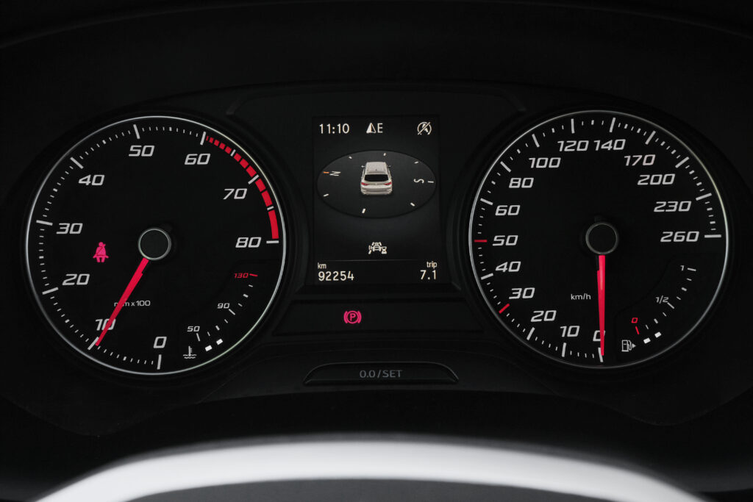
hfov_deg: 48.5
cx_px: 376
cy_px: 251
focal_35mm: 40
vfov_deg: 33.4
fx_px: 837
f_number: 9
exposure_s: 1/160
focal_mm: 26.4
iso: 2000
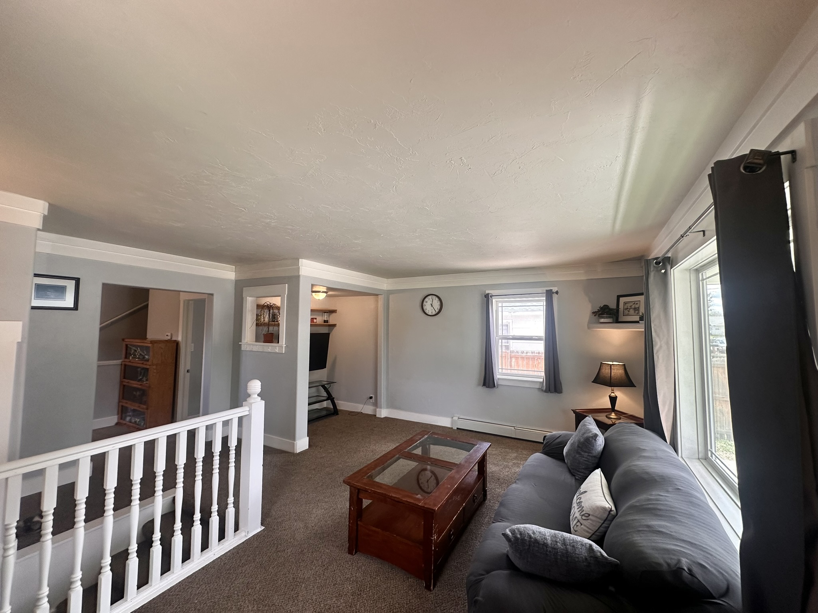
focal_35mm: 14
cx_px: 409
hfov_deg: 102.1
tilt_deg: +3.9
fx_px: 331
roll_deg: -1.0
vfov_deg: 85.7
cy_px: 306
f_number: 2.2
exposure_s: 1/120
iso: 100
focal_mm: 2.22
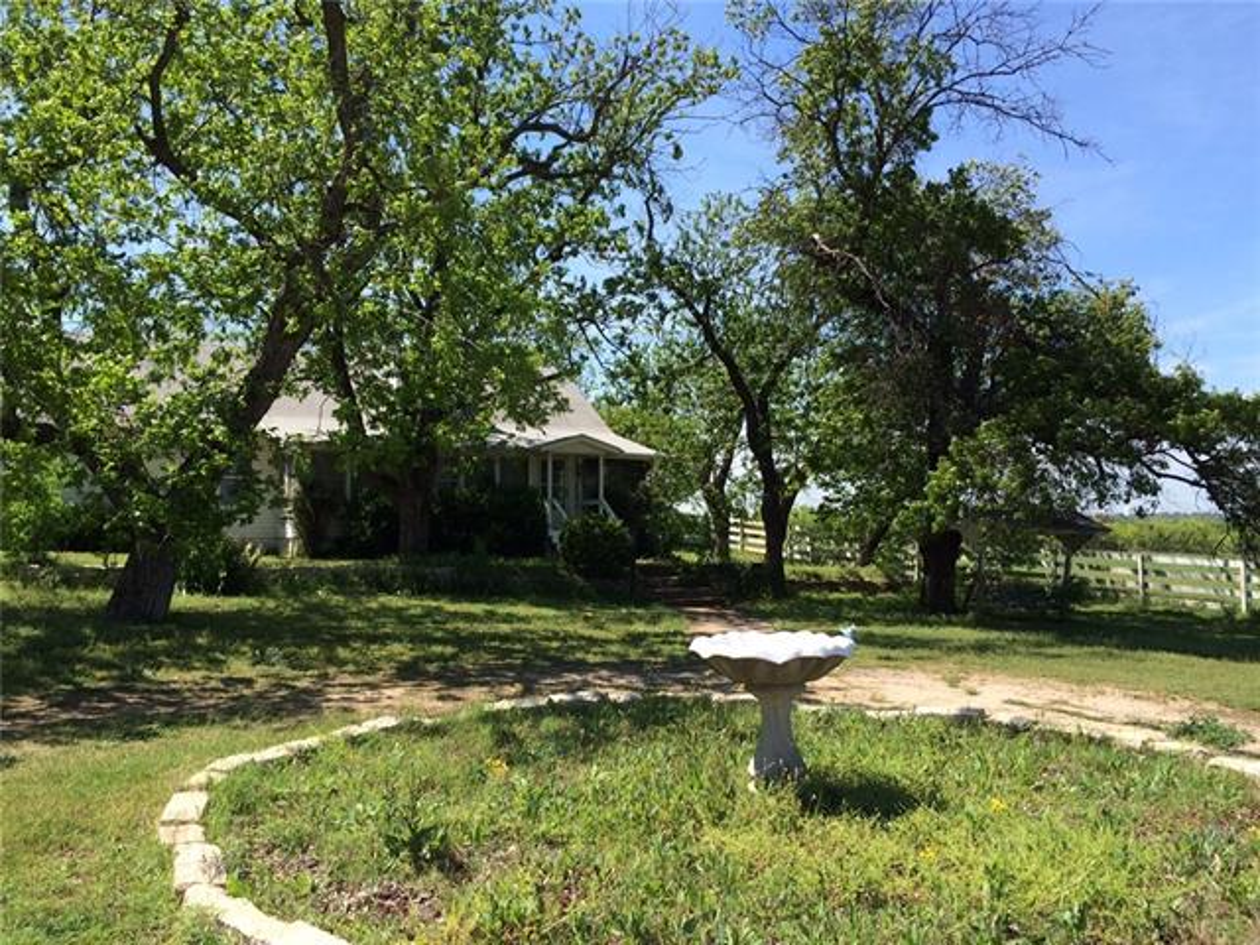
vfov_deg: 48.2
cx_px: 630
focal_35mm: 29
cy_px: 472
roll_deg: +0.1
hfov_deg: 61.7
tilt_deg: +2.4
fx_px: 1056
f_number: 2.2
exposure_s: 1/1208
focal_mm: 4.15
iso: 32
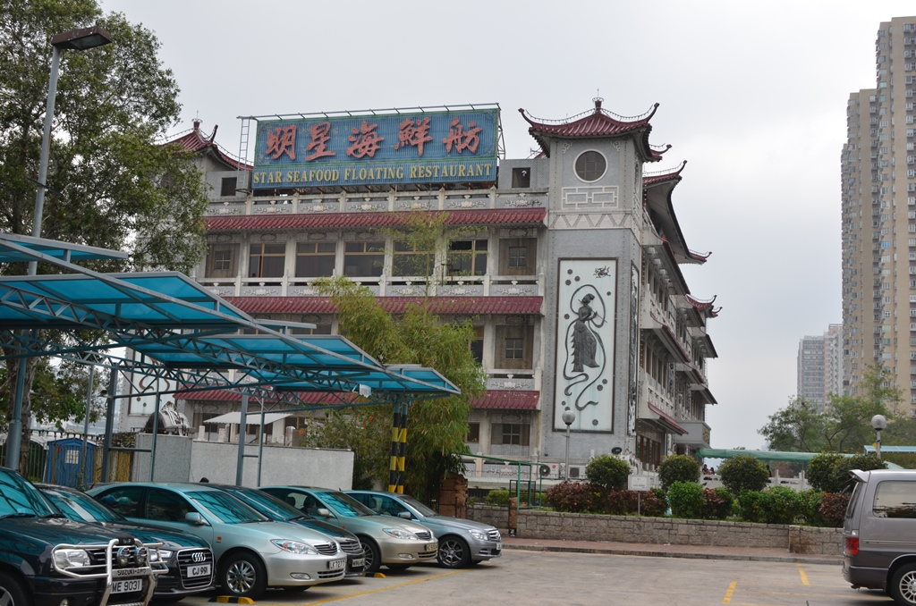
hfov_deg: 46.5
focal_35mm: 42
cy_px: 303
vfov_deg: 31.7
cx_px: 458
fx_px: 1066
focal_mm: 28
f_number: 8
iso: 200
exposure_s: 1/250
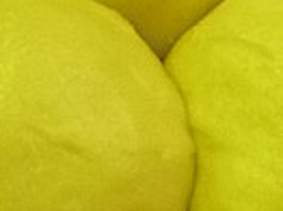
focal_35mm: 258
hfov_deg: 7.3
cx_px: 629
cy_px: 15
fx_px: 2107
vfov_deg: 5.7
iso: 250
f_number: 2.8
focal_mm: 5.5
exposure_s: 1/30
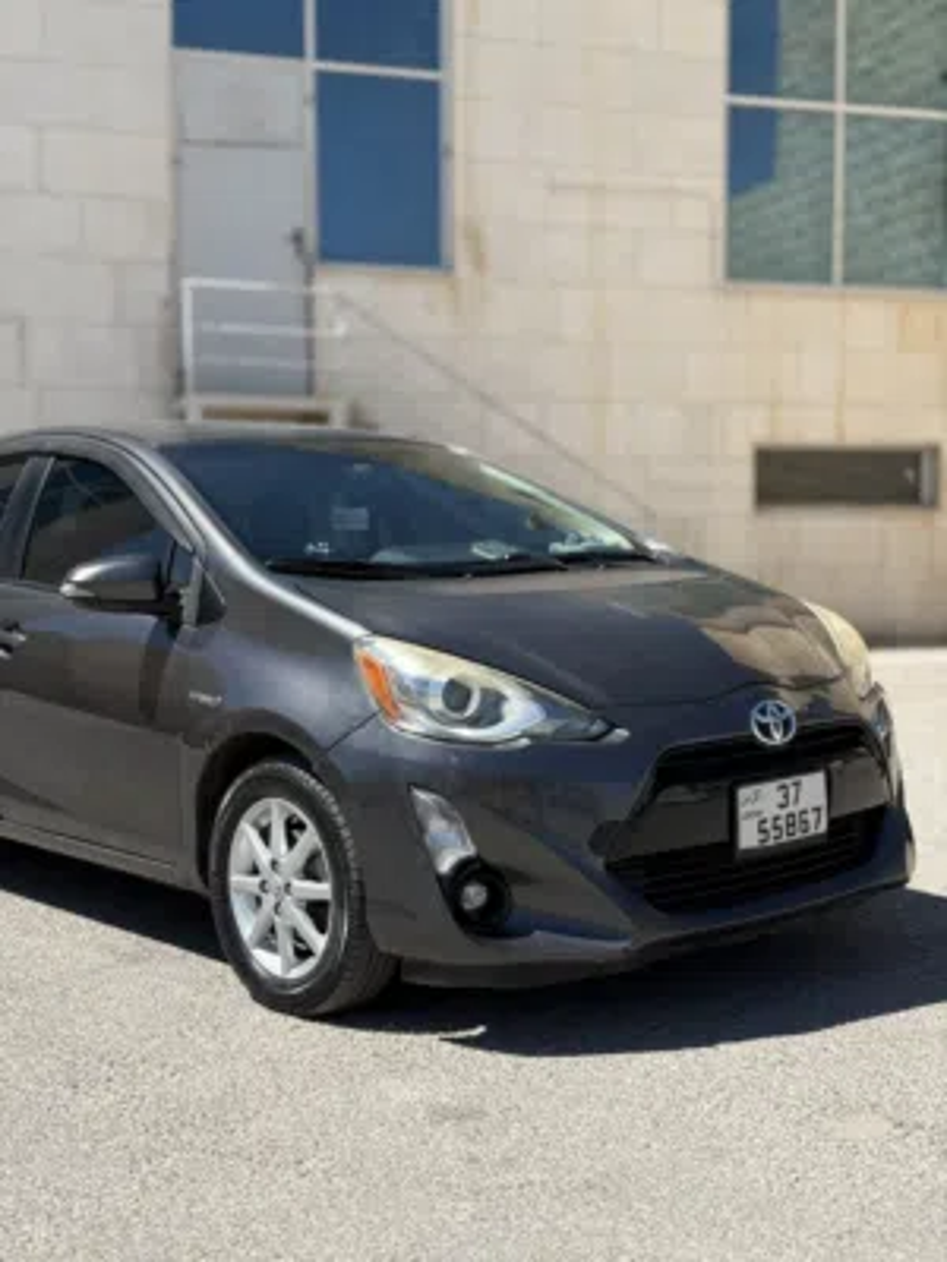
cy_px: 631
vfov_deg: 39.7
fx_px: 1751
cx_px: 474
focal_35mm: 48
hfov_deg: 30.3
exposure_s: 1/5208
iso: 100
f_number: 1.78
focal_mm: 6.76
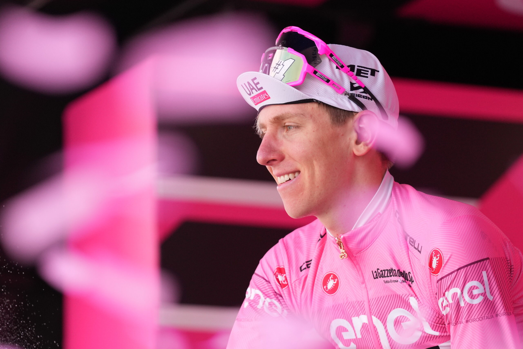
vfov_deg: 7.4
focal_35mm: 185
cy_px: 174
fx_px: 2688
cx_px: 262
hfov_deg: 11.1
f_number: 3.5
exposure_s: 1/1600
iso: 1000
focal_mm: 185
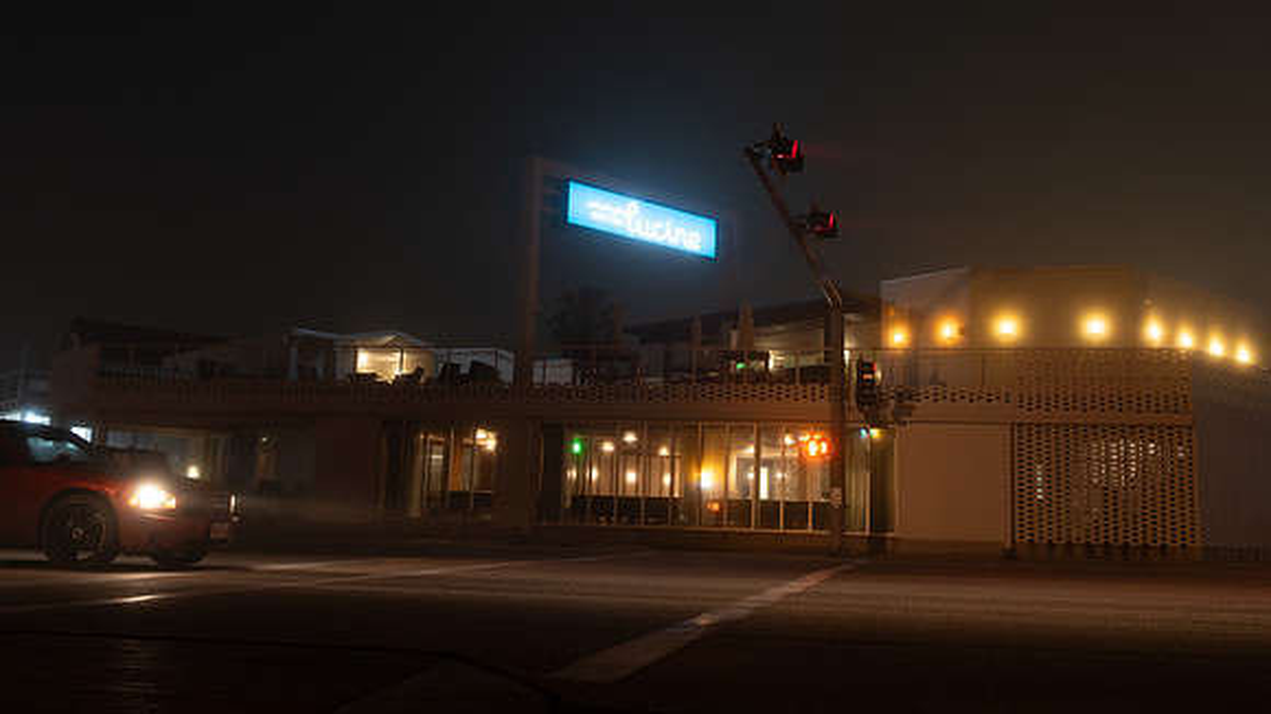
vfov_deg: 33.1
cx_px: 671
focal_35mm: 36
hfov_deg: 55.8
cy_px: 335
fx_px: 1200
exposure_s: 3
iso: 160
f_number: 8
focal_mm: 21.4
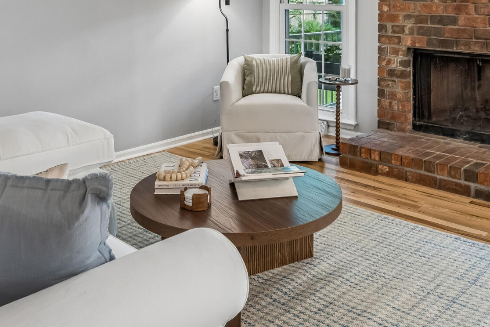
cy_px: -12
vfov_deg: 28.9
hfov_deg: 45.4
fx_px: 585
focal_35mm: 43
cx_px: 249
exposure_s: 1/5
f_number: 7.1
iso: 400
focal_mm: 16
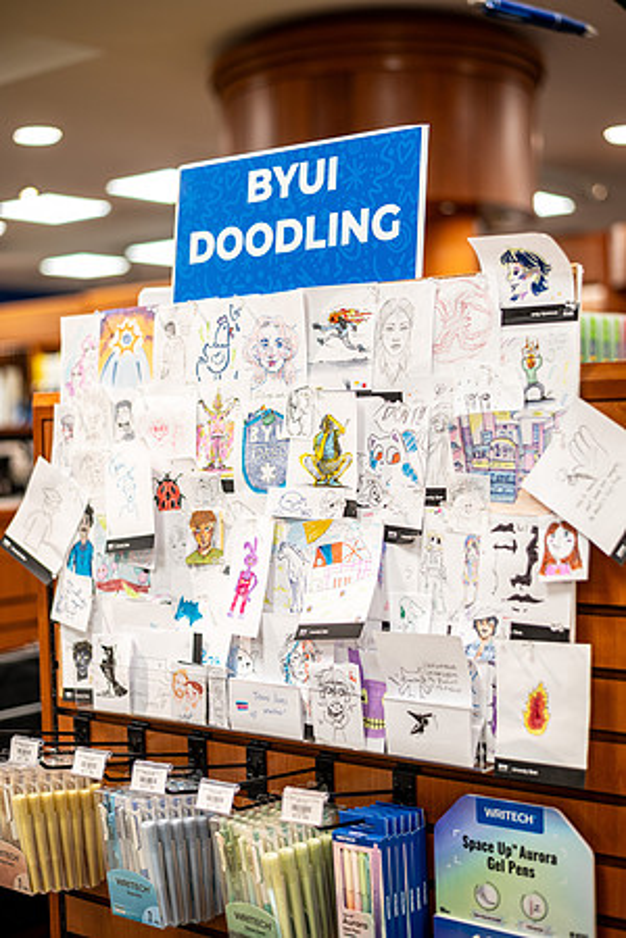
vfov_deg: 39.6
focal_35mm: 50
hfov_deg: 27.0
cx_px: 313
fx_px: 1304
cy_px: 469
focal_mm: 50
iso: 320
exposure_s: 1/160
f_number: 2
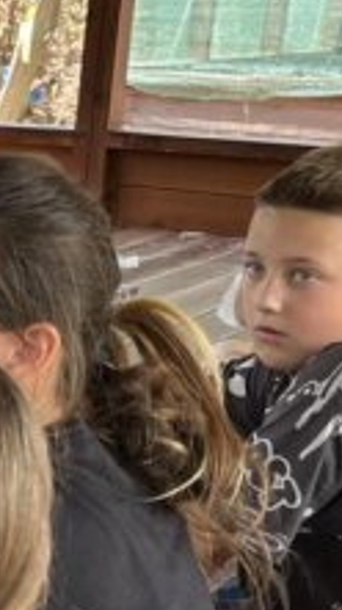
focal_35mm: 113
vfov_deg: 18.8
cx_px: -536
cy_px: 497
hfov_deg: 9.3
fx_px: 1825
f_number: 1.6
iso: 32
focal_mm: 5.1
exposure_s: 1/129
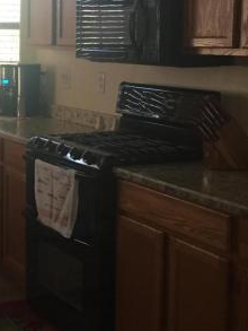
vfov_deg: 25.5
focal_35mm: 76
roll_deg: -0.4
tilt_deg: -4.8
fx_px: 725
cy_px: 110
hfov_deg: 19.0
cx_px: 12
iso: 125
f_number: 2.2
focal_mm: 4.15
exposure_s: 1/30
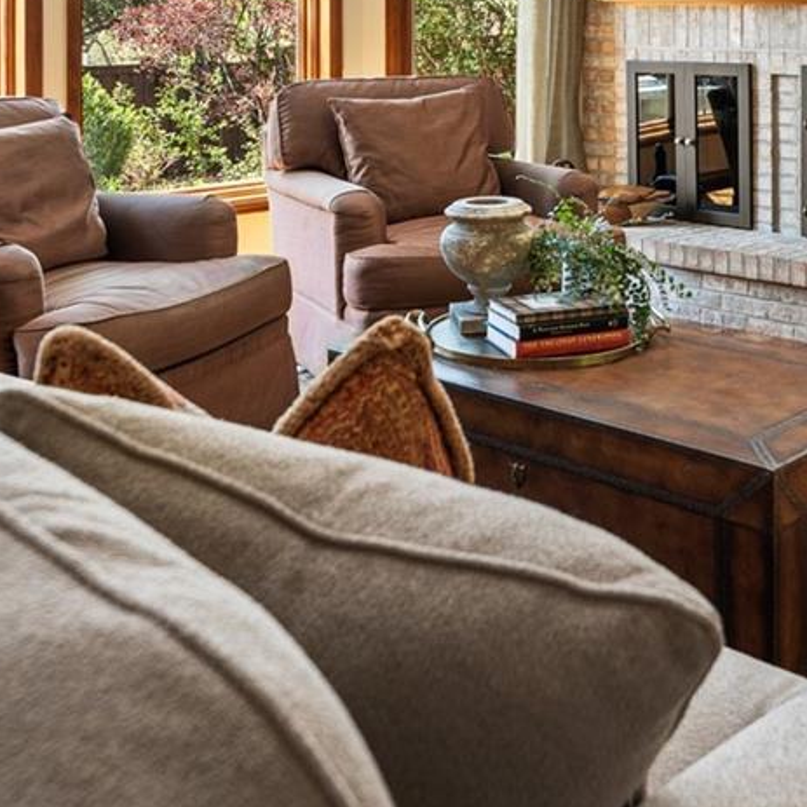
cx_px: 558
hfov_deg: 34.6
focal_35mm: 48
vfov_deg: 32.4
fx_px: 1278
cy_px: 10
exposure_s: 1/10
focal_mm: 16.5
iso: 100
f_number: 4
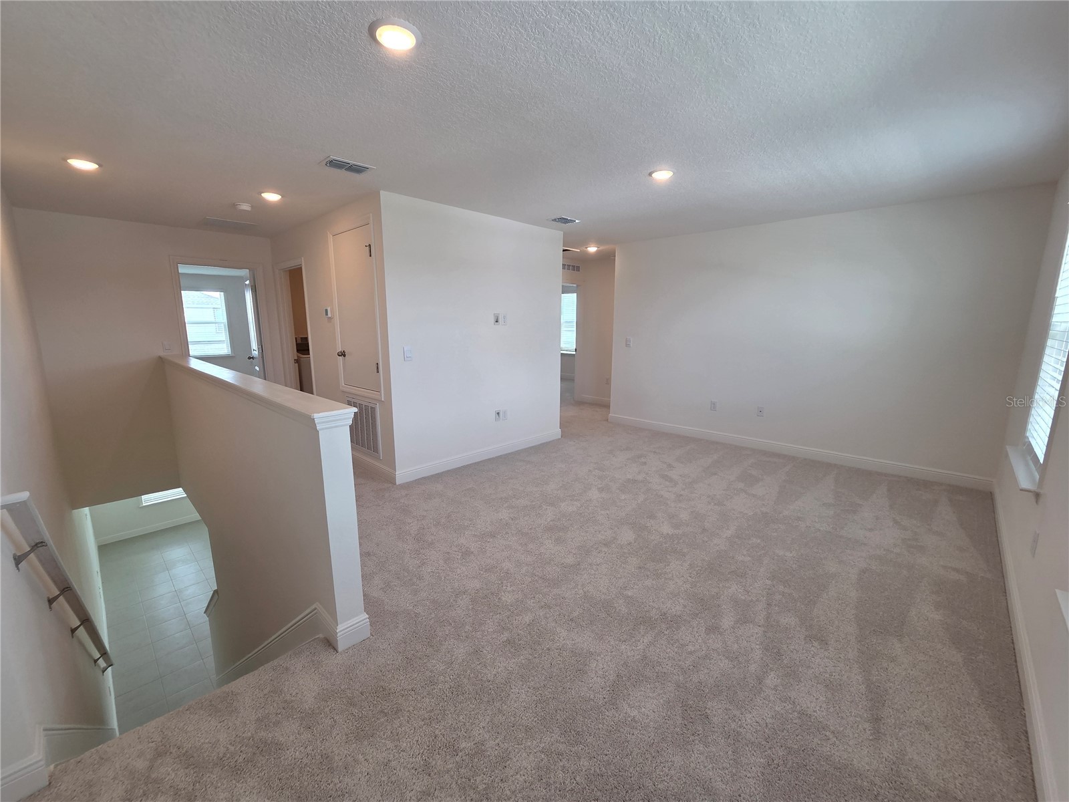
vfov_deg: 89.9
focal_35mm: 13
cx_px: 534
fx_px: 401
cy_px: 401
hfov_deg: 106.2
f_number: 2.2
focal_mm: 2.2
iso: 100
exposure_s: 1/120
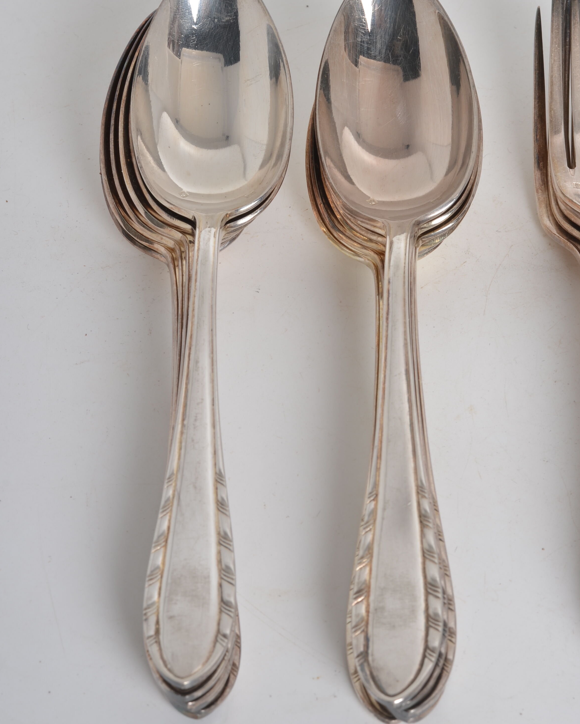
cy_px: 371
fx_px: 1909
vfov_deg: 21.5
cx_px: 299
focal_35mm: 89
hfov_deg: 17.3
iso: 100
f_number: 14
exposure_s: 1/125
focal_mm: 50
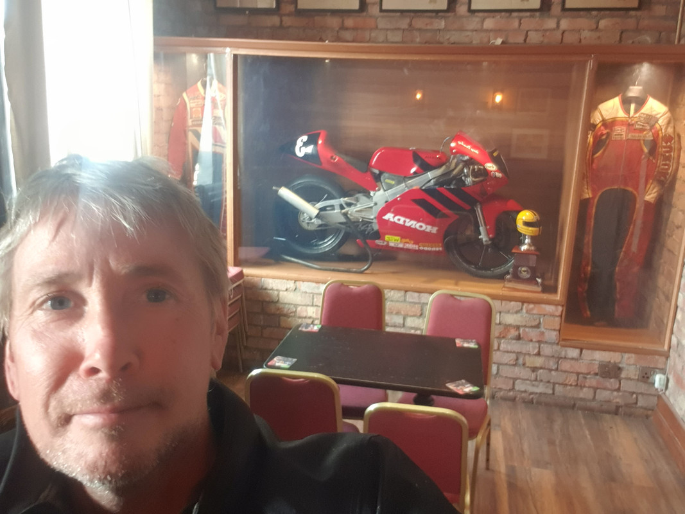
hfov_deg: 58.4
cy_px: 257
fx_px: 613
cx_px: 342
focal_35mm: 31
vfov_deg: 45.4
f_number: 1.7
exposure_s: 1/33
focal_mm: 2.92
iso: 200
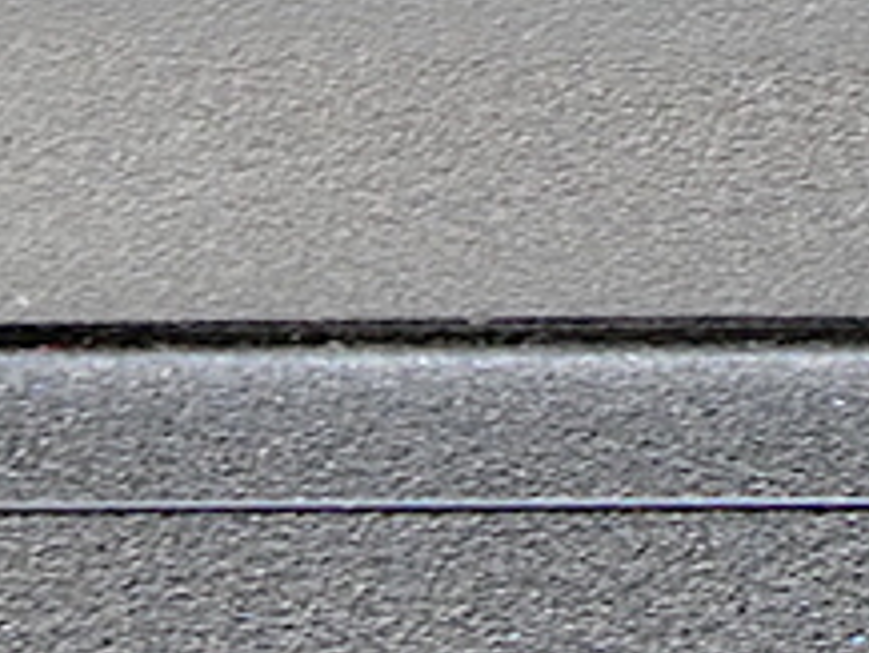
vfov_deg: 2.0
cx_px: 497
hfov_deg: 2.6
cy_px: -553
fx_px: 19115
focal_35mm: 761
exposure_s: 1
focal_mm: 30.9
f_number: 5.6
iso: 200
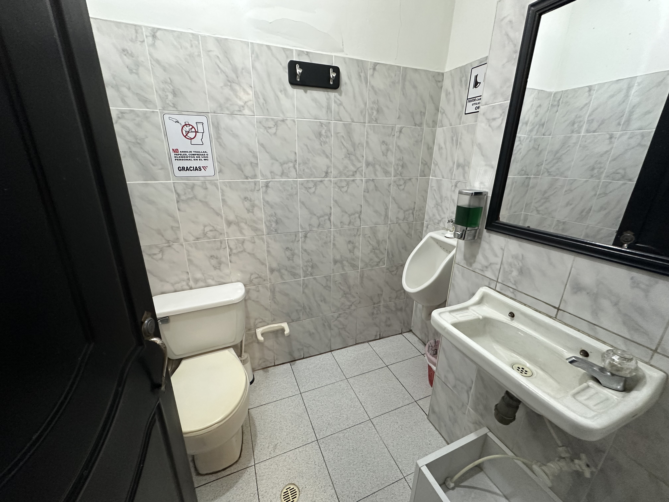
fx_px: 271
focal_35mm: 14
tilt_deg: -18.8
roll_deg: -0.8
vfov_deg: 85.7
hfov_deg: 102.1
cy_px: 251
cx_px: 334
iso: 320
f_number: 2.2
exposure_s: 1/60
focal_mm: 2.22
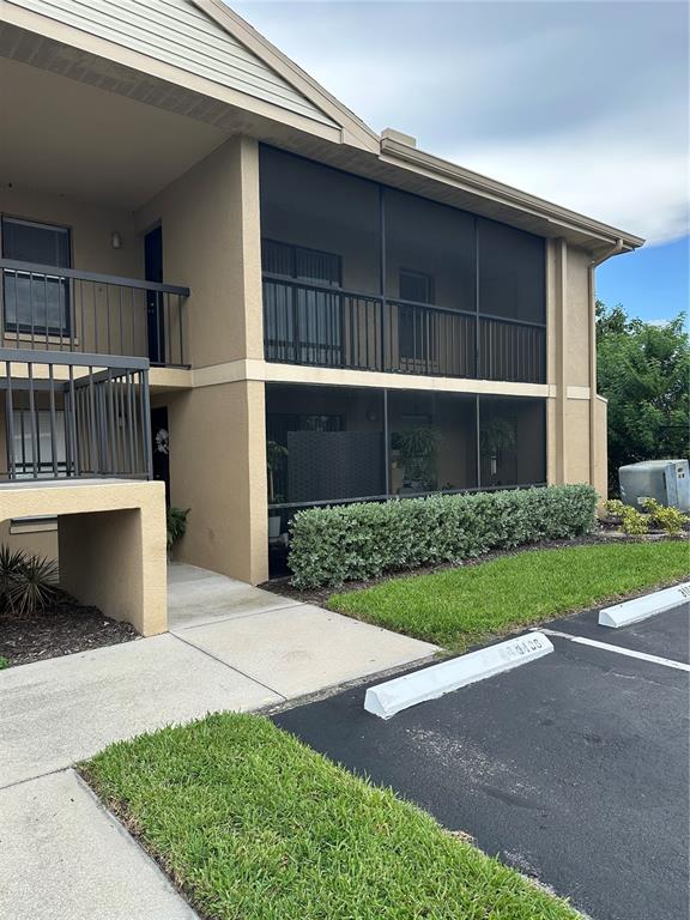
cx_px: 345
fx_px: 638
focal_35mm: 24
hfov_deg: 56.8
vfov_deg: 71.6
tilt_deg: -1.3
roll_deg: -0.1
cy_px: 460
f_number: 1.78
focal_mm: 6.86
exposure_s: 1/1212
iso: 80
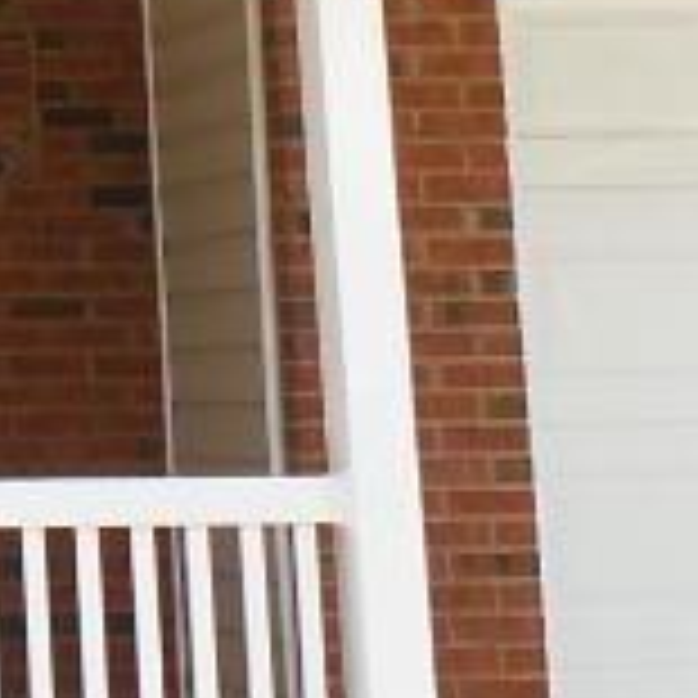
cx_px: -946
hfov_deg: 11.1
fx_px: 3057
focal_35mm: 134
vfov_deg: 12.7
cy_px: -140
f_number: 3.5
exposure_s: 1/320
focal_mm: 4.1
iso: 100
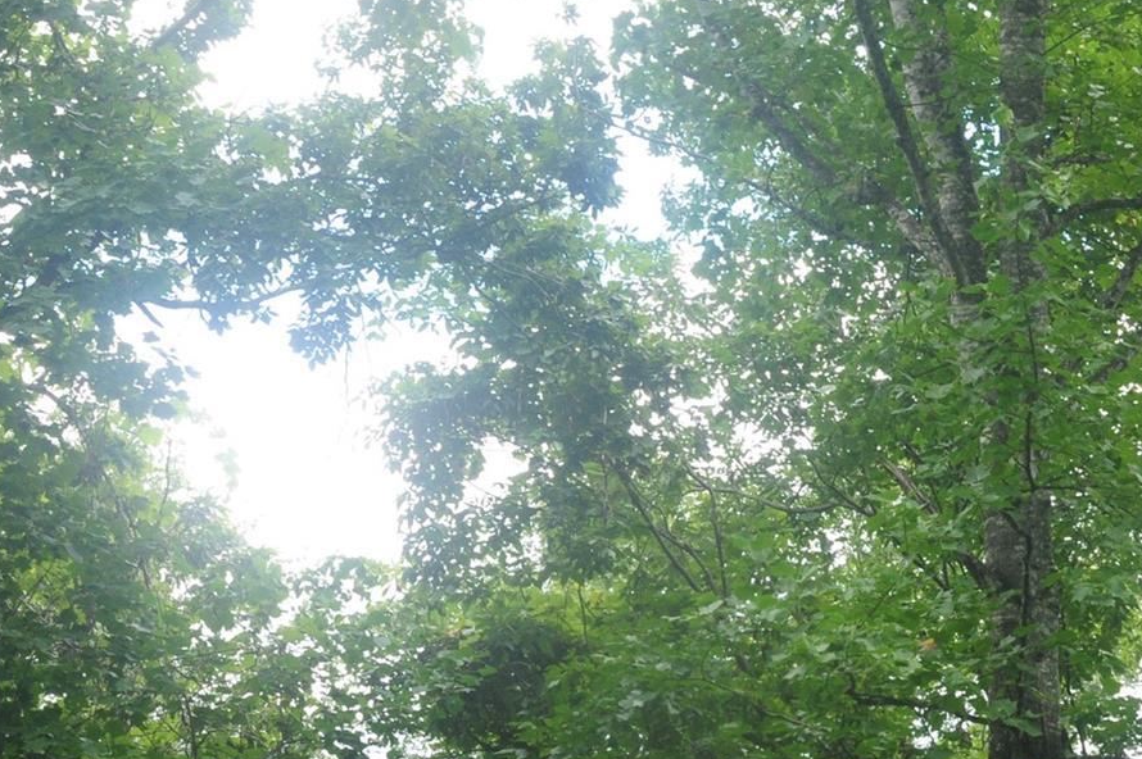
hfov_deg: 4.5
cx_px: 1245
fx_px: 14581
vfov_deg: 3.0
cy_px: 497
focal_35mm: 460
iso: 1000
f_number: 32
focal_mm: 200
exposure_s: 1/60
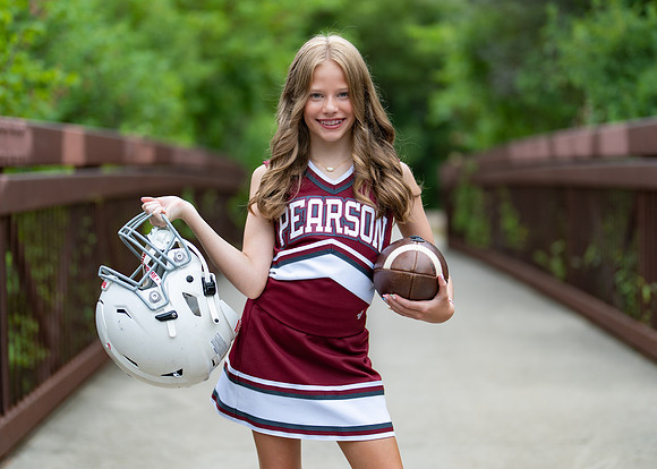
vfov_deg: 21.5
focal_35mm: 66
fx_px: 1234
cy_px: 224
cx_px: 339
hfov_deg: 29.8
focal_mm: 50
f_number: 1.2
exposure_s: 1/800
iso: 100
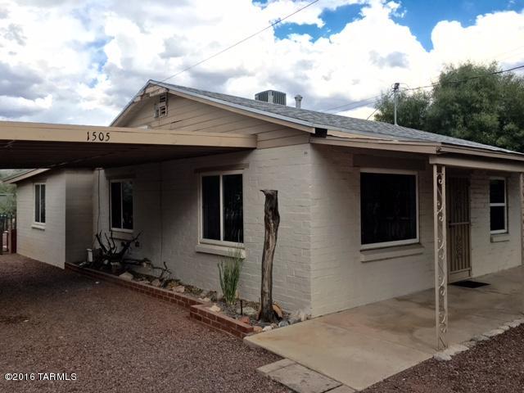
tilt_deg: +1.2
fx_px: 439
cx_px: 262
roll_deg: -0.8
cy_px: 196
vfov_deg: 48.2
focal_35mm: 29
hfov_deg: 61.7
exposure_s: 1/1083
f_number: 2.2
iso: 25
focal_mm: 4.15
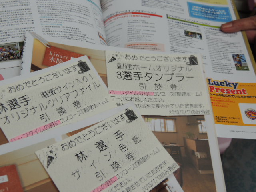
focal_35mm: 40
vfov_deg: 36.0
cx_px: 128
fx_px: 296
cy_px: 96
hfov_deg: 46.8
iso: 100
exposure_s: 1/60
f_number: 3.3
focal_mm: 7.1
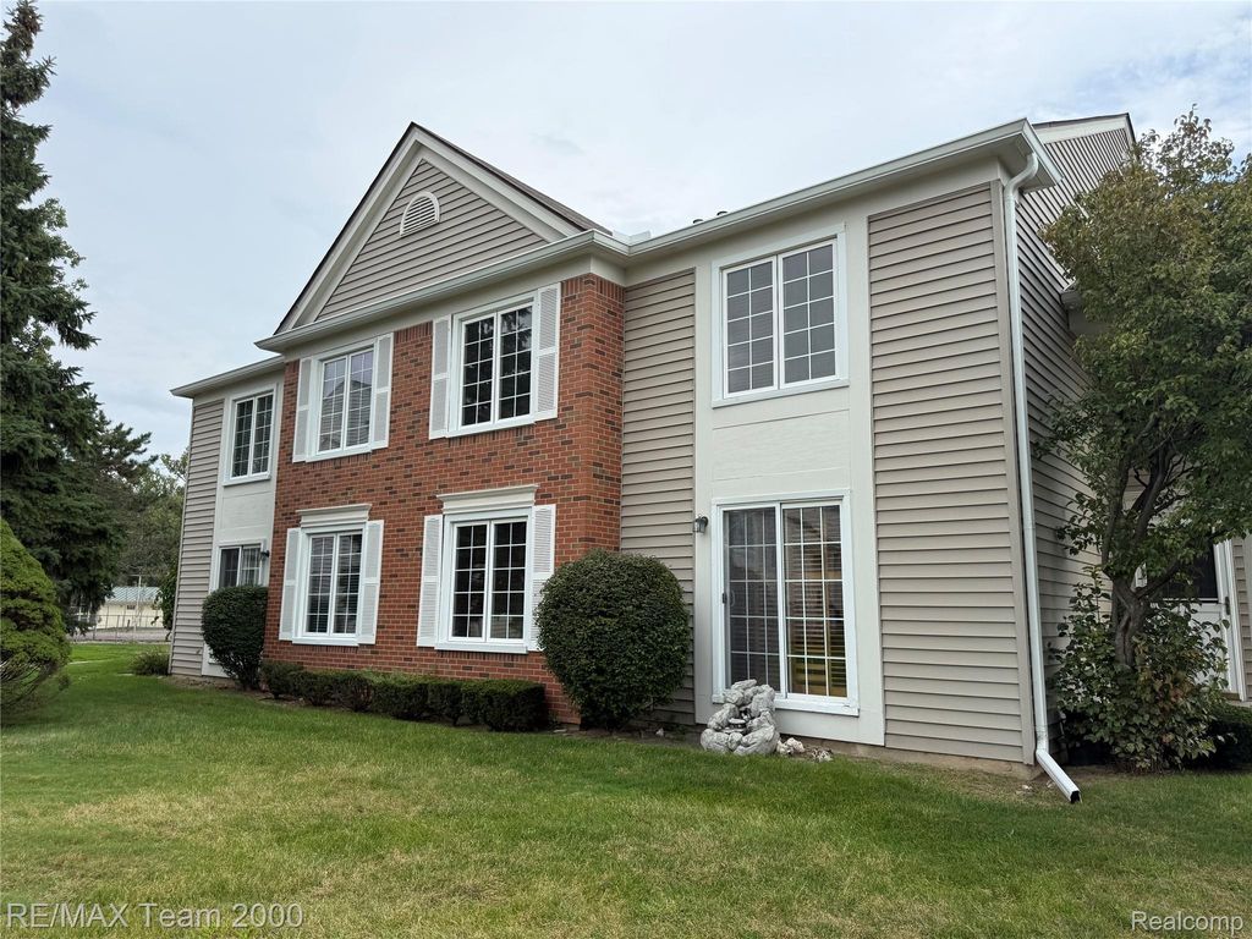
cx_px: 626
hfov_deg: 71.6
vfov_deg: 56.8
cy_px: 470
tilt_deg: +9.6
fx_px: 868
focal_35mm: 24
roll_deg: -0.6
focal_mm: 6.76
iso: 80
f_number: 1.78
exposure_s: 1/2801
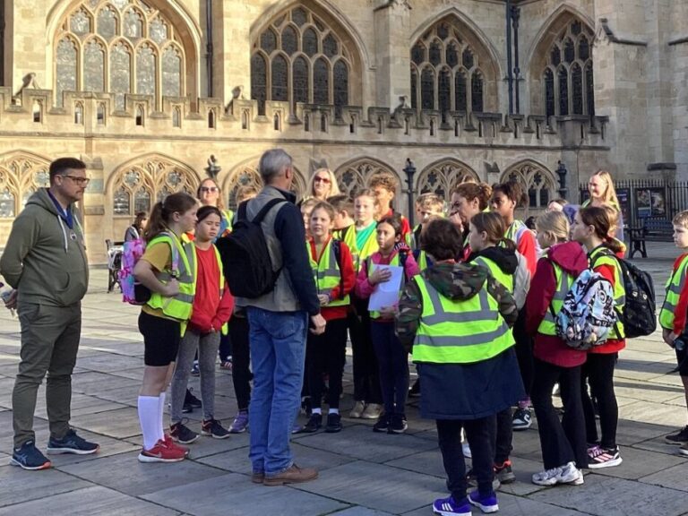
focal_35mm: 31
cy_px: 258
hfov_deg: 58.4
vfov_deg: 45.4
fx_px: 616
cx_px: 344
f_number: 2.4
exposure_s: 1/362
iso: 25
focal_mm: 3.3
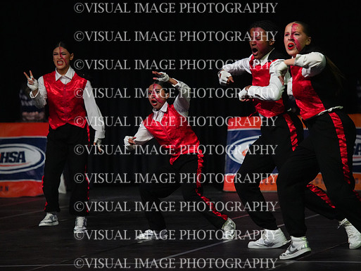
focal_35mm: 272
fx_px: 2837
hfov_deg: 7.3
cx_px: 176
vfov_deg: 5.5
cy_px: 136
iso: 12800
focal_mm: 250
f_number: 5
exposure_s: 1/1000
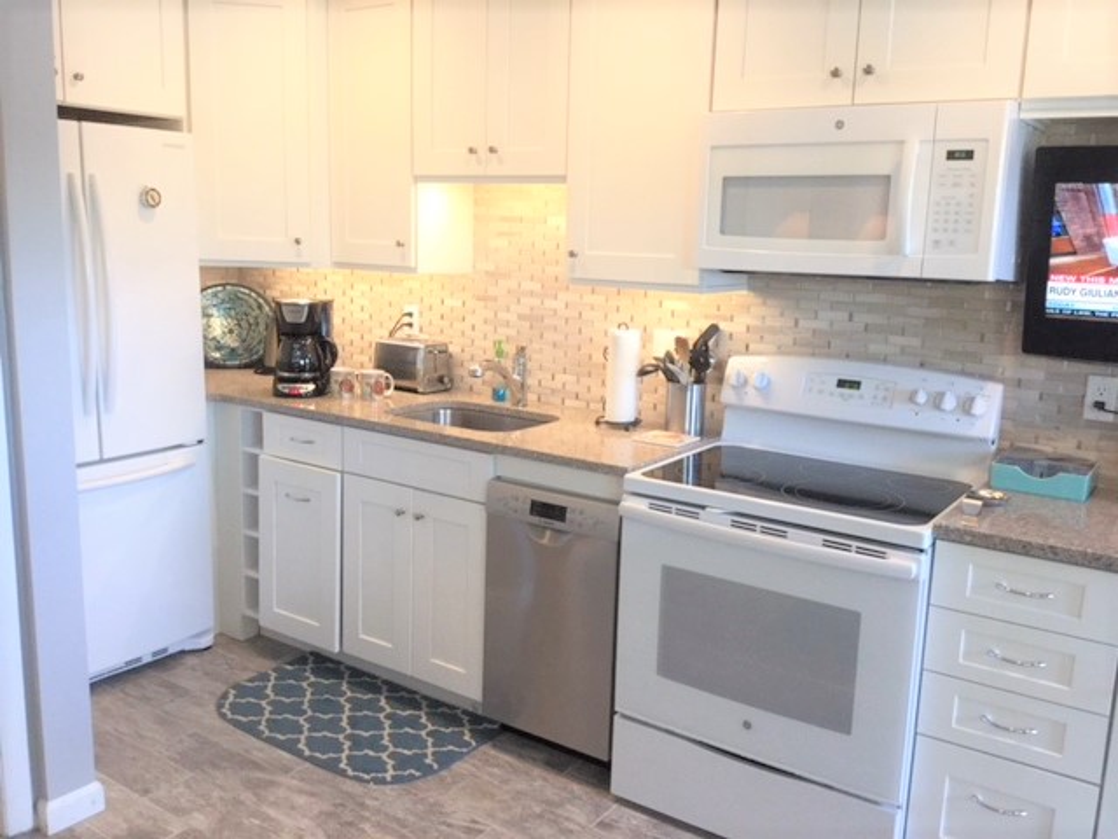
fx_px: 1001
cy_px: 420
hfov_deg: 58.4
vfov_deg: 45.4
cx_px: 559
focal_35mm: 31
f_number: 2.4
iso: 125
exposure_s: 1/30
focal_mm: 3.3
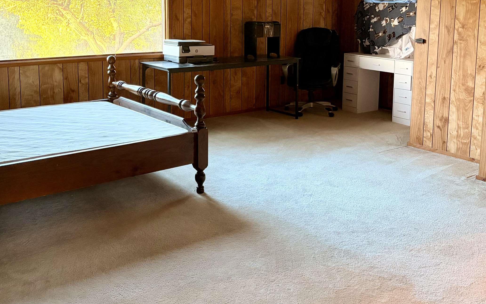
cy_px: 65
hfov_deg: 48.2
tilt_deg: -6.1
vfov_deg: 30.6
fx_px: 543
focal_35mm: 41
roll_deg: -1.0
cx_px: 252
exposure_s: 1/60
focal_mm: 5.96
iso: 500
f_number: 1.6
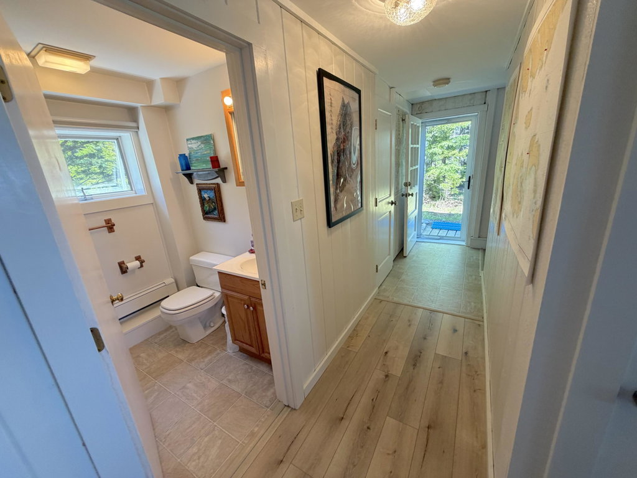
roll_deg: +4.7
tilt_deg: -15.9
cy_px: 239
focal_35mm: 14
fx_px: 258
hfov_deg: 102.1
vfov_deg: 85.7
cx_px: 318
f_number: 2.2
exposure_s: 1/120
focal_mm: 2.22
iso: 160
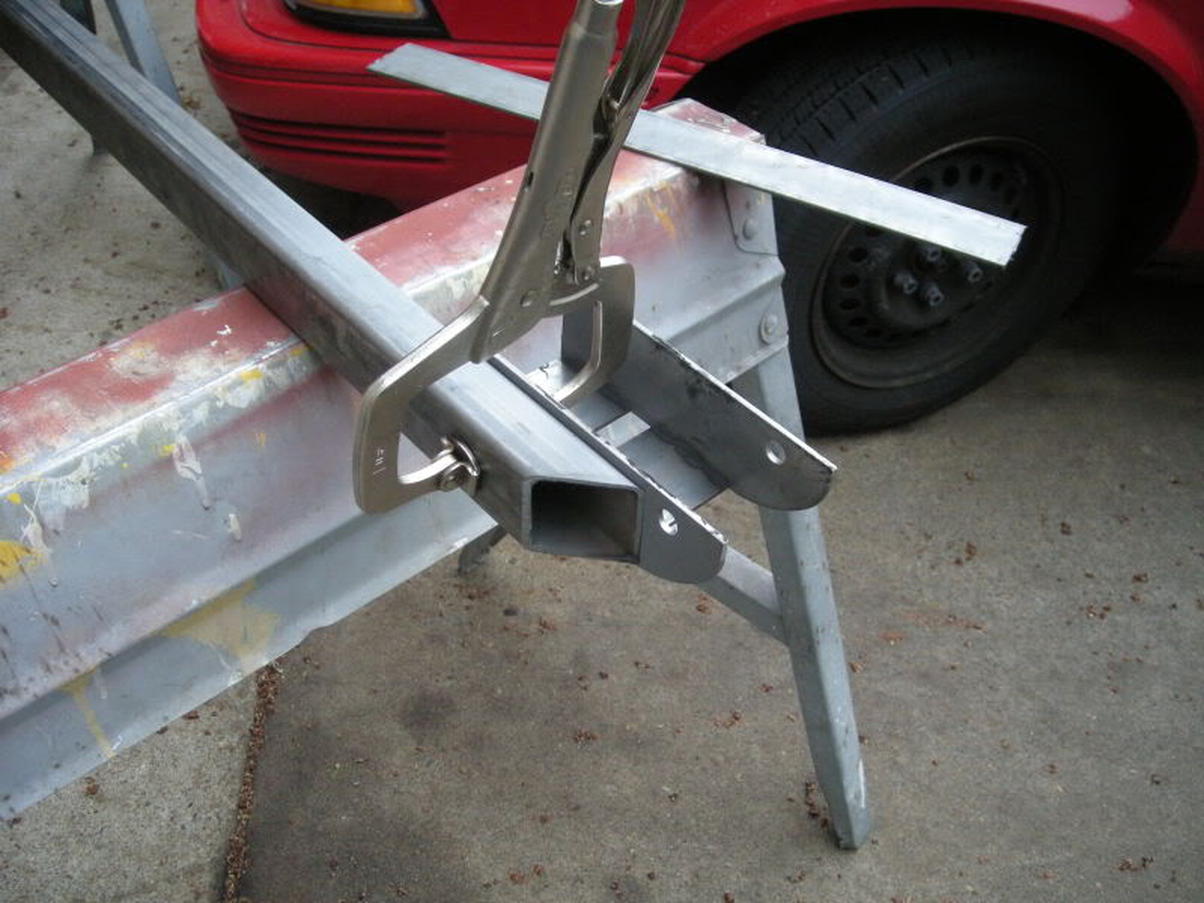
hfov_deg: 52.6
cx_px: 602
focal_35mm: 35
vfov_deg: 40.7
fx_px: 1217
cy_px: 452
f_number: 2.8
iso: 252
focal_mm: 5.7
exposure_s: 1/60
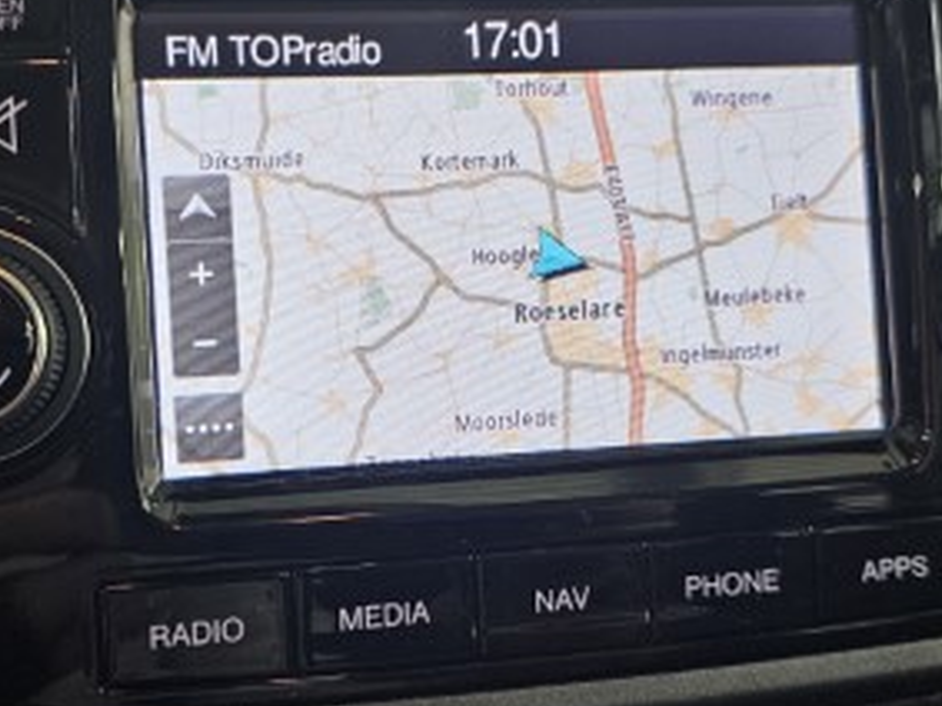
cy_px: 323
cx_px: 413
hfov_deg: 36.8
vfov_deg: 28.0
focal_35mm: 52
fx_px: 1414
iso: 200
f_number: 1.7
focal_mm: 6.3
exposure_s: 1/71
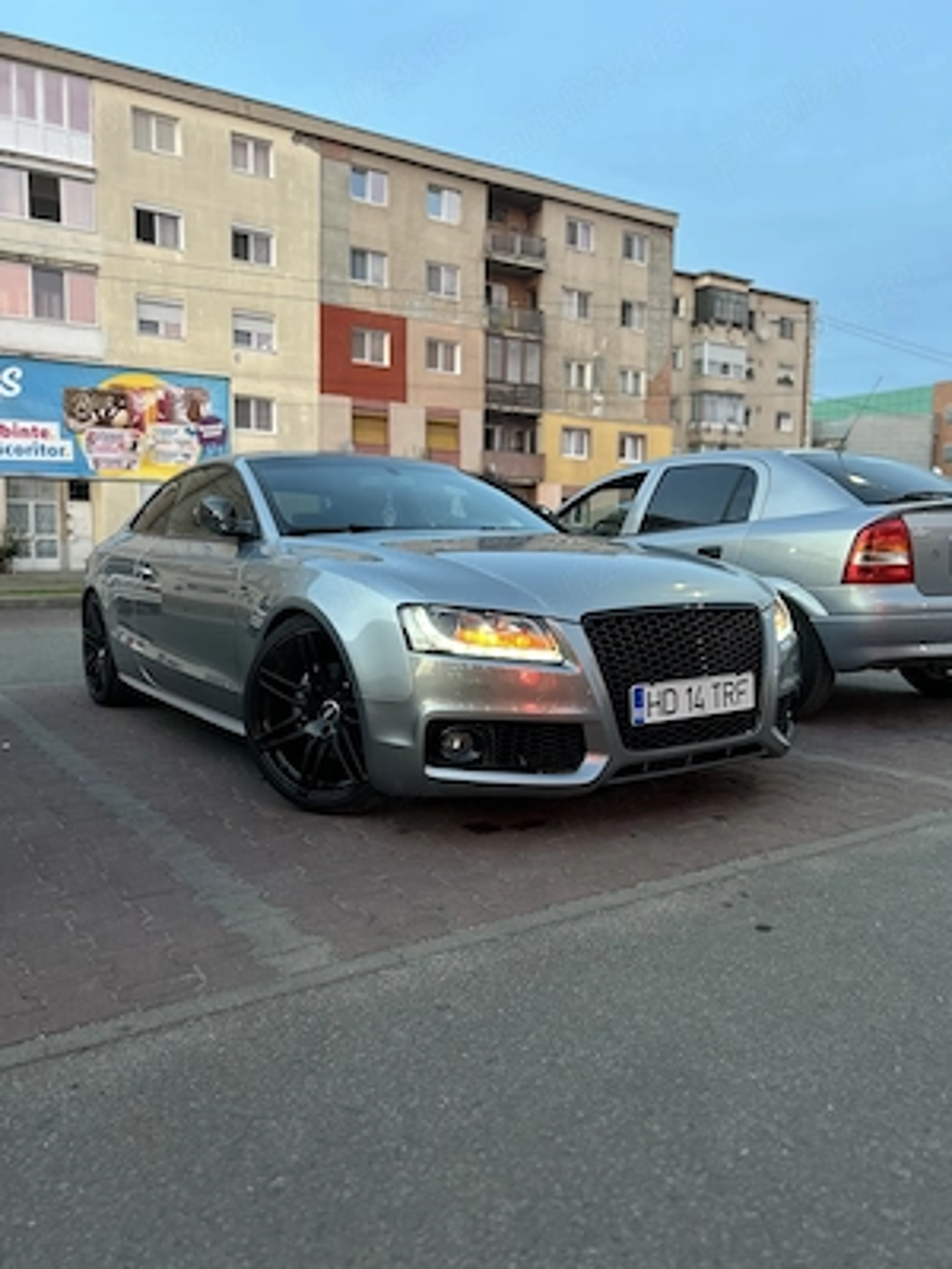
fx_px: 953
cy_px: 634
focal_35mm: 26
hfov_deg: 53.1
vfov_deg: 67.3
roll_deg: -0.8
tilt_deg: -6.0
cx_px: 476
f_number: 1.5
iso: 160
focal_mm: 5.7
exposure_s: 1/50
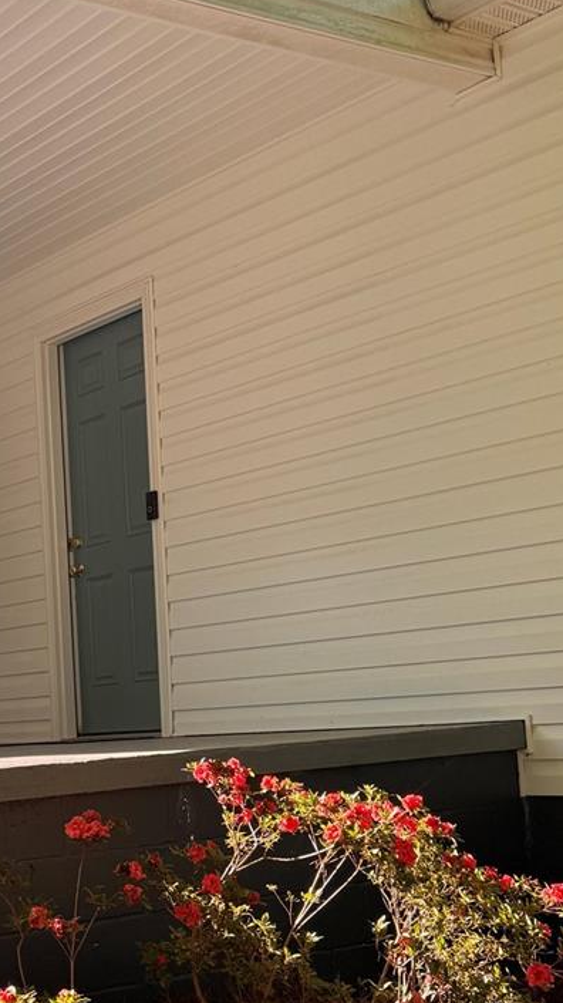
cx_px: -58
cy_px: 734
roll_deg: +2.9
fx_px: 1514
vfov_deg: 35.9
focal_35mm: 57
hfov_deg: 20.1
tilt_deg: +0.9
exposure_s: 1/481
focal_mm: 6.76
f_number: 1.78
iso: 80
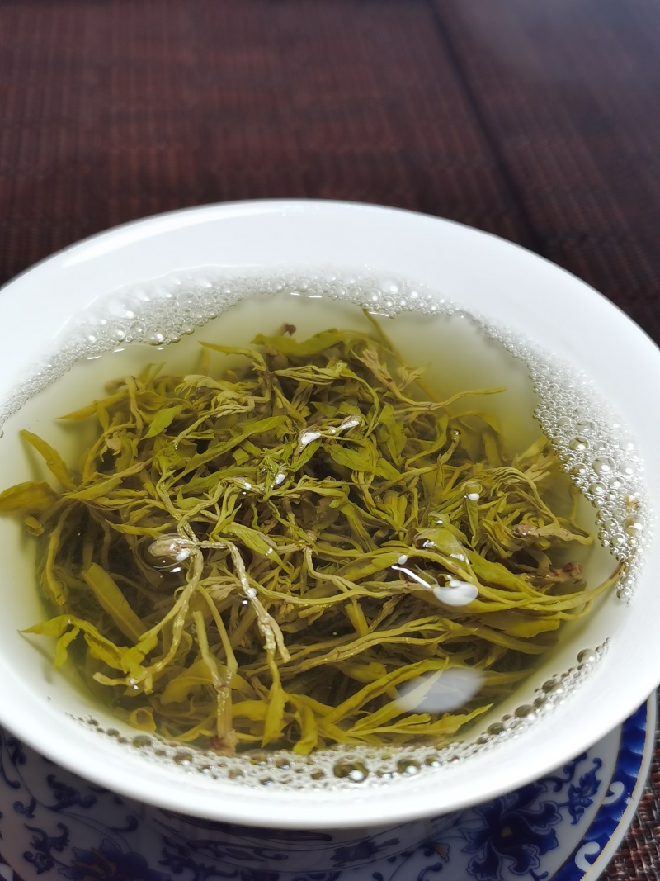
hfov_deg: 33.6
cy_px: 440
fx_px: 1093
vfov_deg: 43.9
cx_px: 330
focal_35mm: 43
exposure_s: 1/100
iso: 50
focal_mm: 5.58
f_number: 1.8
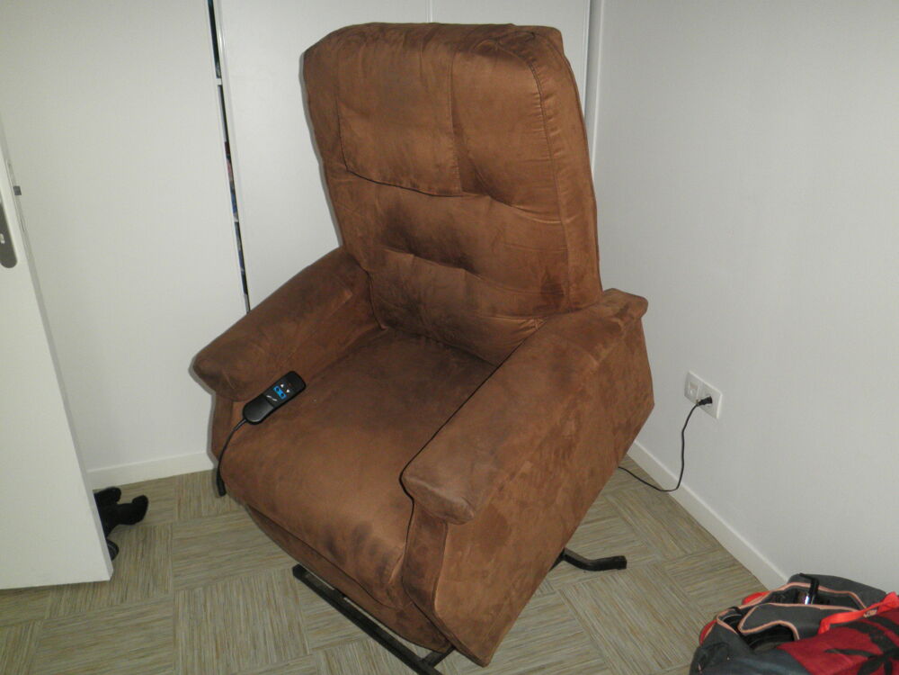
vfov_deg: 53.1
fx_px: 675
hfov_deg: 67.3
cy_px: 338
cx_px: 450
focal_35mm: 26
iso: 160
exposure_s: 1/30
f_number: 2.8
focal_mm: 4.7
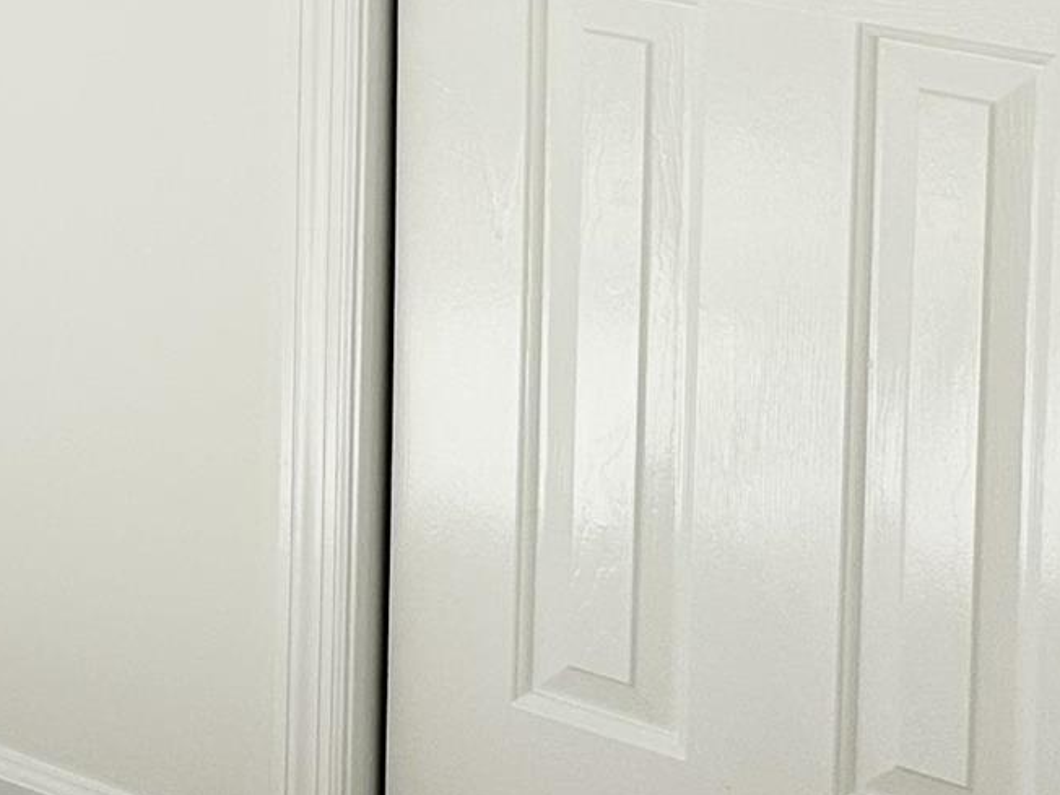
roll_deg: -0.8
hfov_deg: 15.6
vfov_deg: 12.0
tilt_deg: -3.3
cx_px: -668
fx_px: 3460
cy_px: -654
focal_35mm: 113
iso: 80
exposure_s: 1/918
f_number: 1.78
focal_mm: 6.86
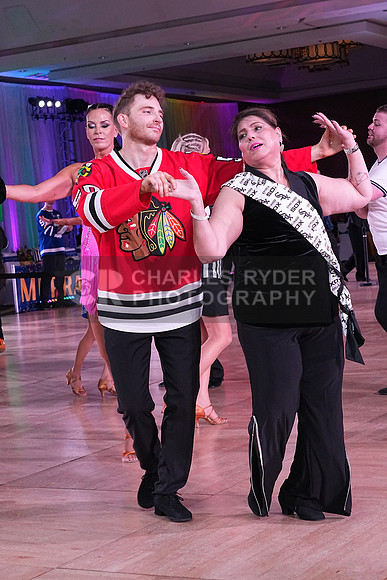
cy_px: 290
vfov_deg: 28.1
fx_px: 1160
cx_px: 194
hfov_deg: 18.9
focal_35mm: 72
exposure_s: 1/320
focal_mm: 48
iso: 2500
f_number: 6.3
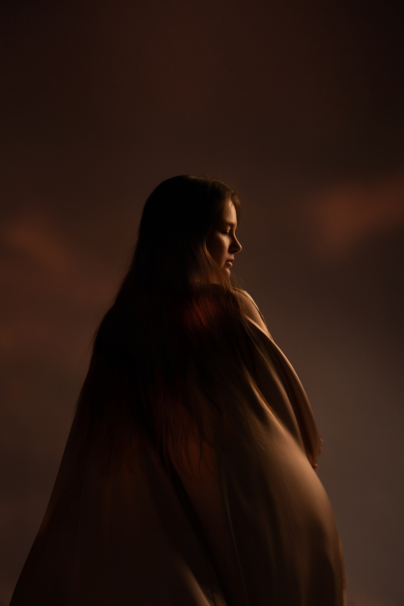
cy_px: 303
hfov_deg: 27.5
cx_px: 202
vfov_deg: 40.3
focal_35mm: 49
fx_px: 825
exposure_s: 1/160
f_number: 4
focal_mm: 49
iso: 1250
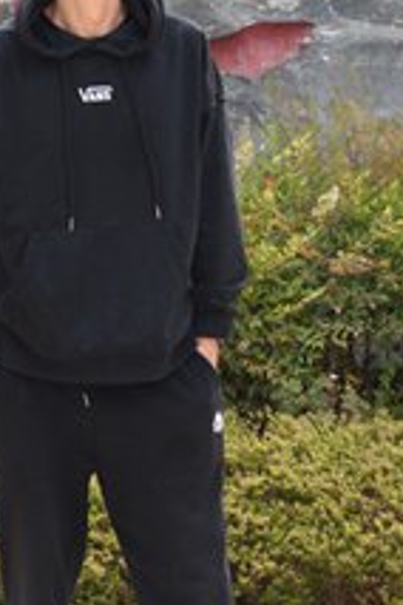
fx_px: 2770
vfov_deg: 12.3
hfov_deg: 8.3
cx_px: 14
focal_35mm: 165
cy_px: -6
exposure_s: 1/160
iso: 64
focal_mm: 44
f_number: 4
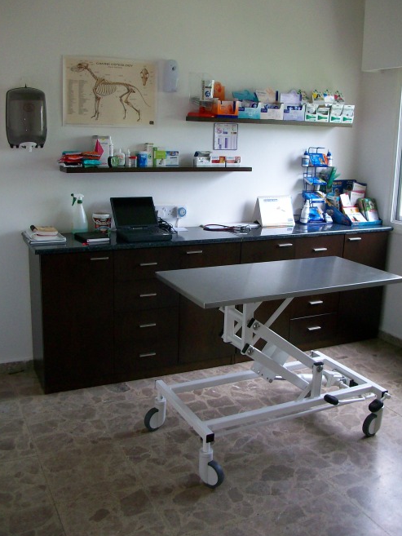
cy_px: 271
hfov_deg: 40.7
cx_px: 199
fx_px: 542
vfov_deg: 52.6
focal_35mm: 35
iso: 160
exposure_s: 1/76.1
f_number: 2.8
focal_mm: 5.7
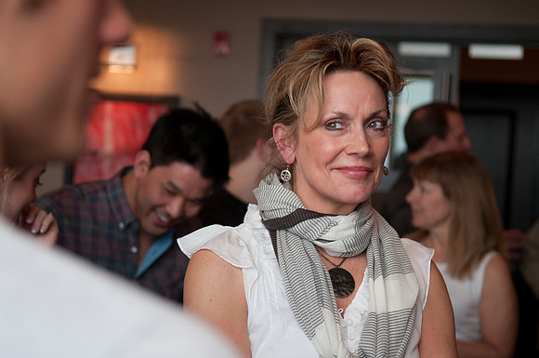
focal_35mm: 82
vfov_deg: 16.5
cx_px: 270
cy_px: 179
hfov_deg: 24.6
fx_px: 1233
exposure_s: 1/100
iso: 250
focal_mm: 55
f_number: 2.8
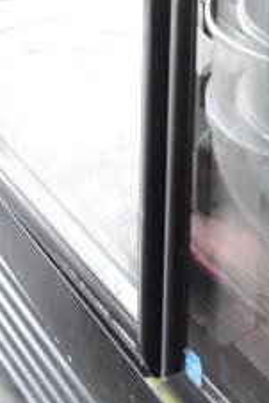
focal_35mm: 109
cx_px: 287
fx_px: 1220
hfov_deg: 12.4
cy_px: -214
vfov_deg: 16.9
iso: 1600
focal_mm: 18
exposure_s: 1/100
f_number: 4
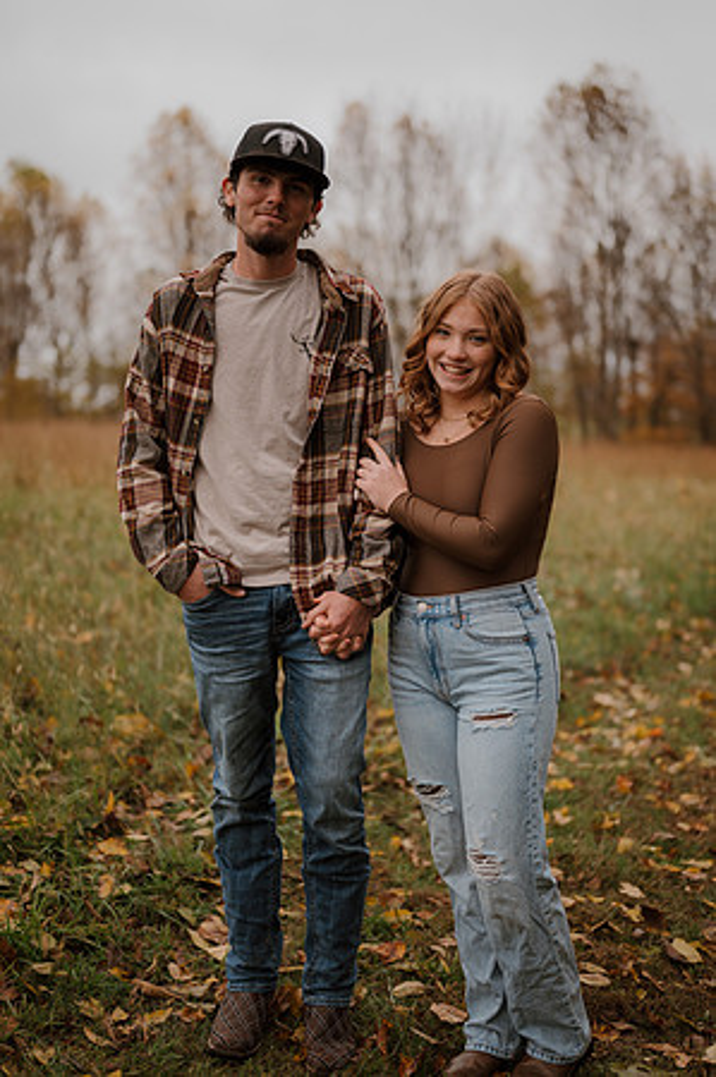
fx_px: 1495
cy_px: 538
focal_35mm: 50
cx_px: 358
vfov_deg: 39.6
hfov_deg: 26.9
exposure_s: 1/320
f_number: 1.8
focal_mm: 50
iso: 320
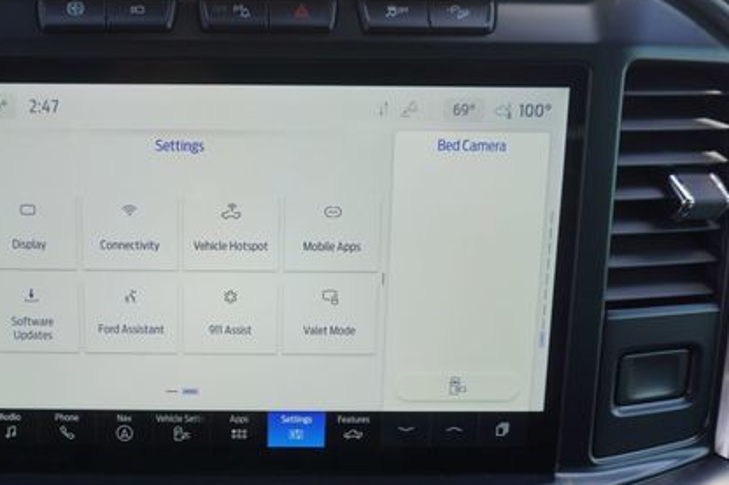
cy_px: 298
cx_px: 230
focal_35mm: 37
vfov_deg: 35.7
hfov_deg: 50.7
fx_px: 749
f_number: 5
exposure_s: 1/100
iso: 100
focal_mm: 16
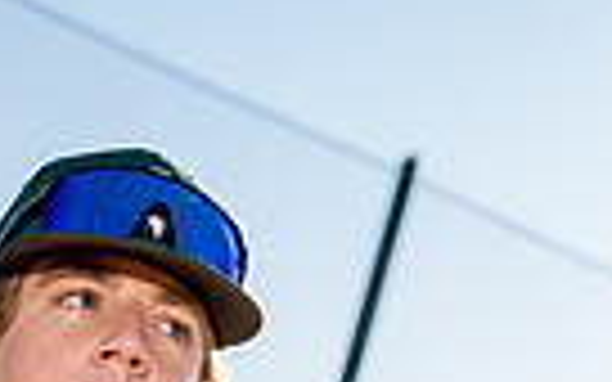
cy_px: 953
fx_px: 2418
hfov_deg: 14.3
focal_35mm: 145
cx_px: 50
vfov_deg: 8.2
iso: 100
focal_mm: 43
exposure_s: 1/250
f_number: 4.5
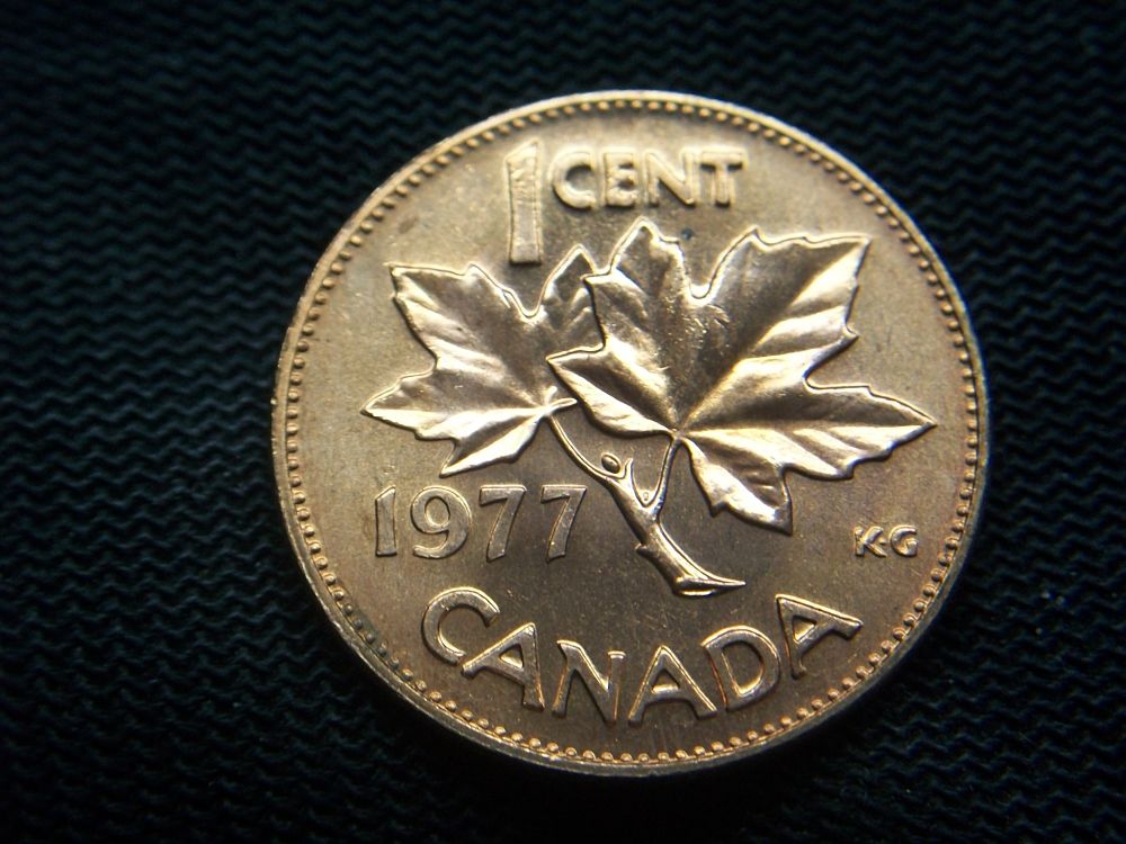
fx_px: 2017
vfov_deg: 23.7
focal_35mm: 62
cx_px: 563
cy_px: 422
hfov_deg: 31.2
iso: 160
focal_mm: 11
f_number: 4.1
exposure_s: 1/50
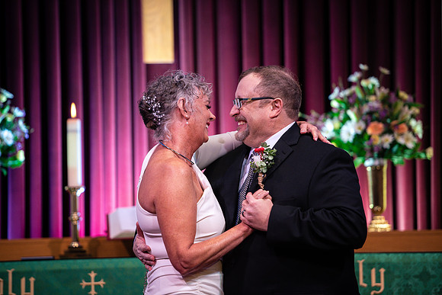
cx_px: 221
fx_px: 2149
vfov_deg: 7.9
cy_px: 148
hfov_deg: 11.7
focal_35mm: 175
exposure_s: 1/200
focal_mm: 175
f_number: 2.8
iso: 800
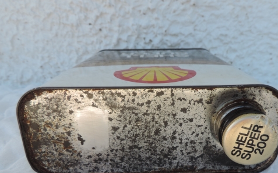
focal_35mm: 32
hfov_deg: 59.3
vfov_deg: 38.7
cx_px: 161
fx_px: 242
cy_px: 122
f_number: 3
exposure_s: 1/320
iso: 80
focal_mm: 4.3
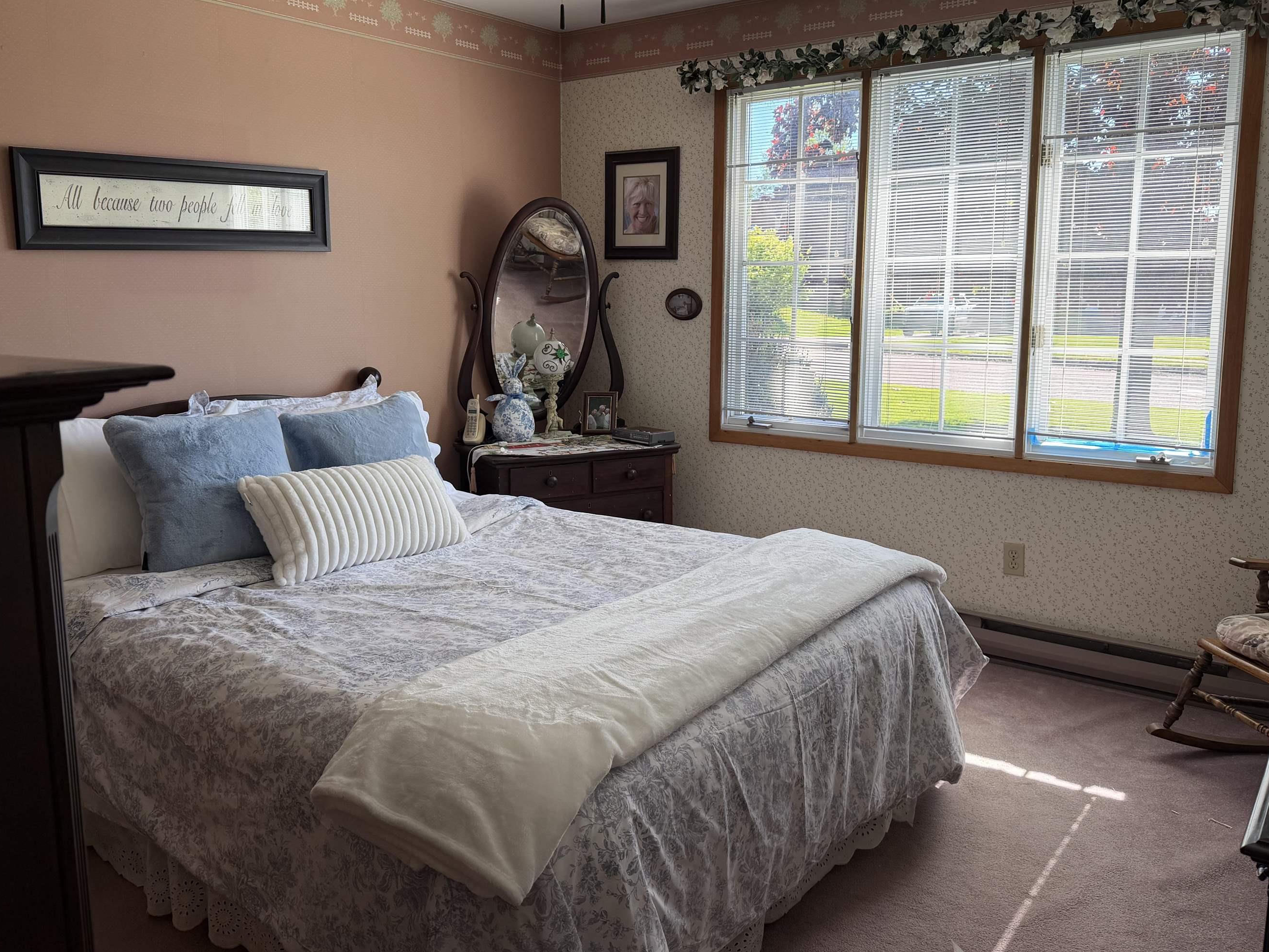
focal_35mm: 28
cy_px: 424
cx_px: 612
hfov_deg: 63.4
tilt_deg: -7.9
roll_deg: +0.5
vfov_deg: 49.7
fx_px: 1027
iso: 80
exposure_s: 1/329
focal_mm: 6.76
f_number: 1.78
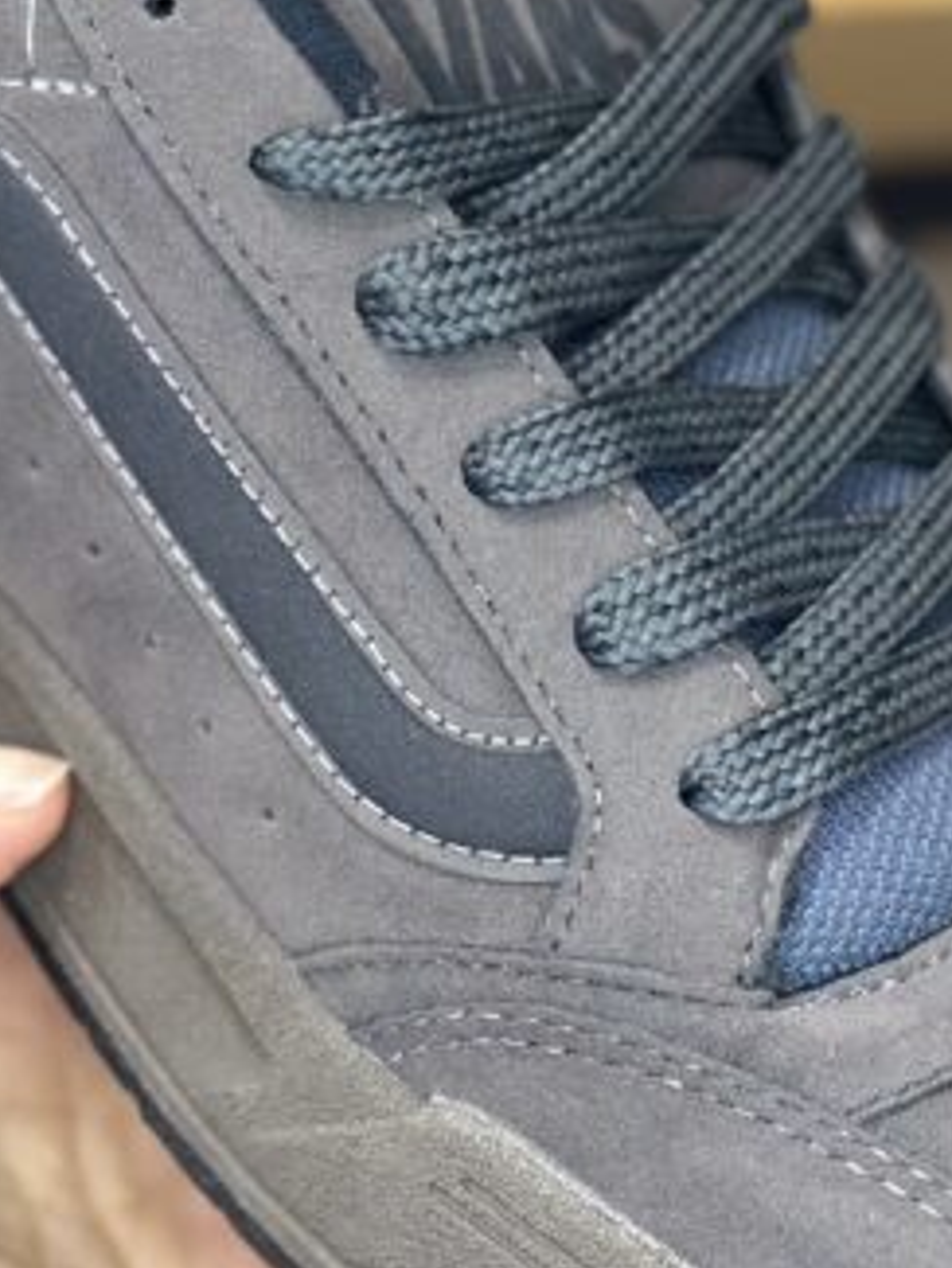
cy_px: 589
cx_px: 577
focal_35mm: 118
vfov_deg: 16.7
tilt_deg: +3.9
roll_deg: +1.1
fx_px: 4324
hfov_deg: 12.6
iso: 160
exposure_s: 1/50
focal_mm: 6.86
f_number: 1.78
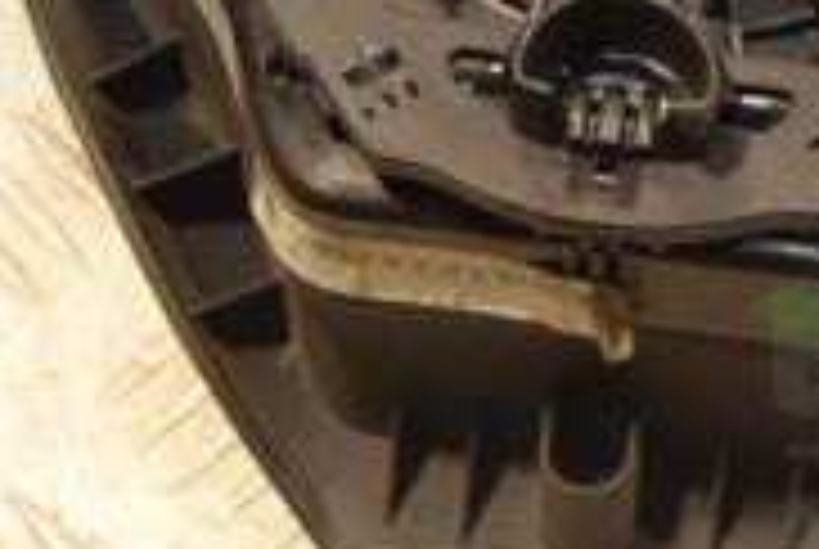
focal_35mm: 158
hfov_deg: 12.9
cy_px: -252
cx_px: 688
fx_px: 3600
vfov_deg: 8.5
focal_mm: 32
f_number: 5.6
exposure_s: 1/200
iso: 800
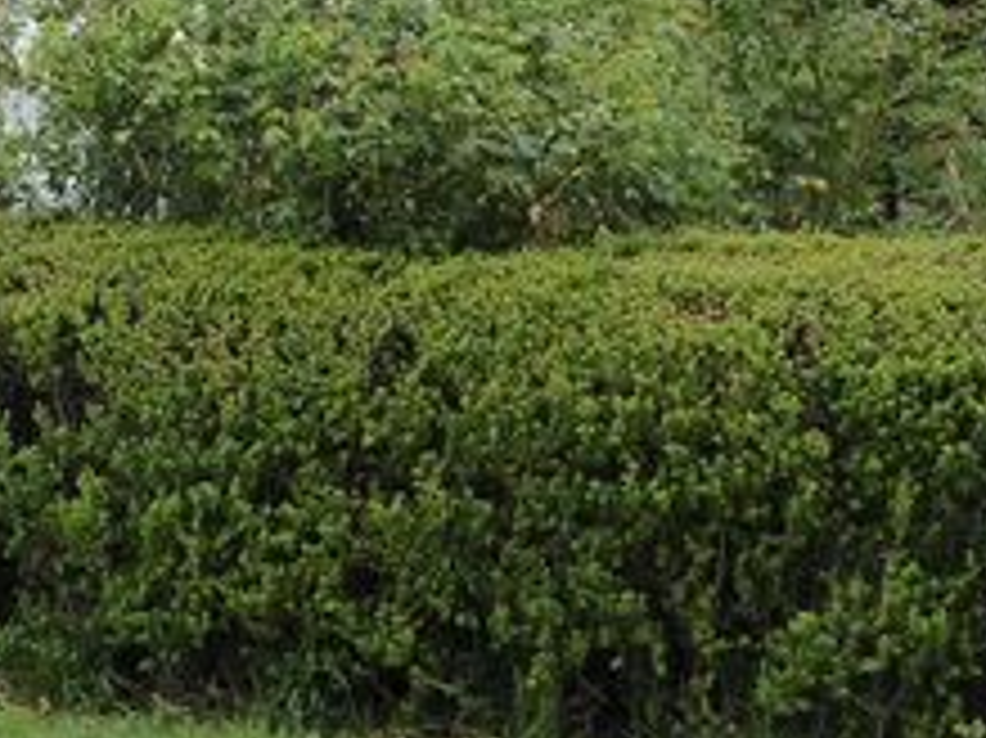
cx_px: 9
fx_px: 3018
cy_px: -54
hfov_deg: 18.1
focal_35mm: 106
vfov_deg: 13.7
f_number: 3.5
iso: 160
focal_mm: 5
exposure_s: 1/400
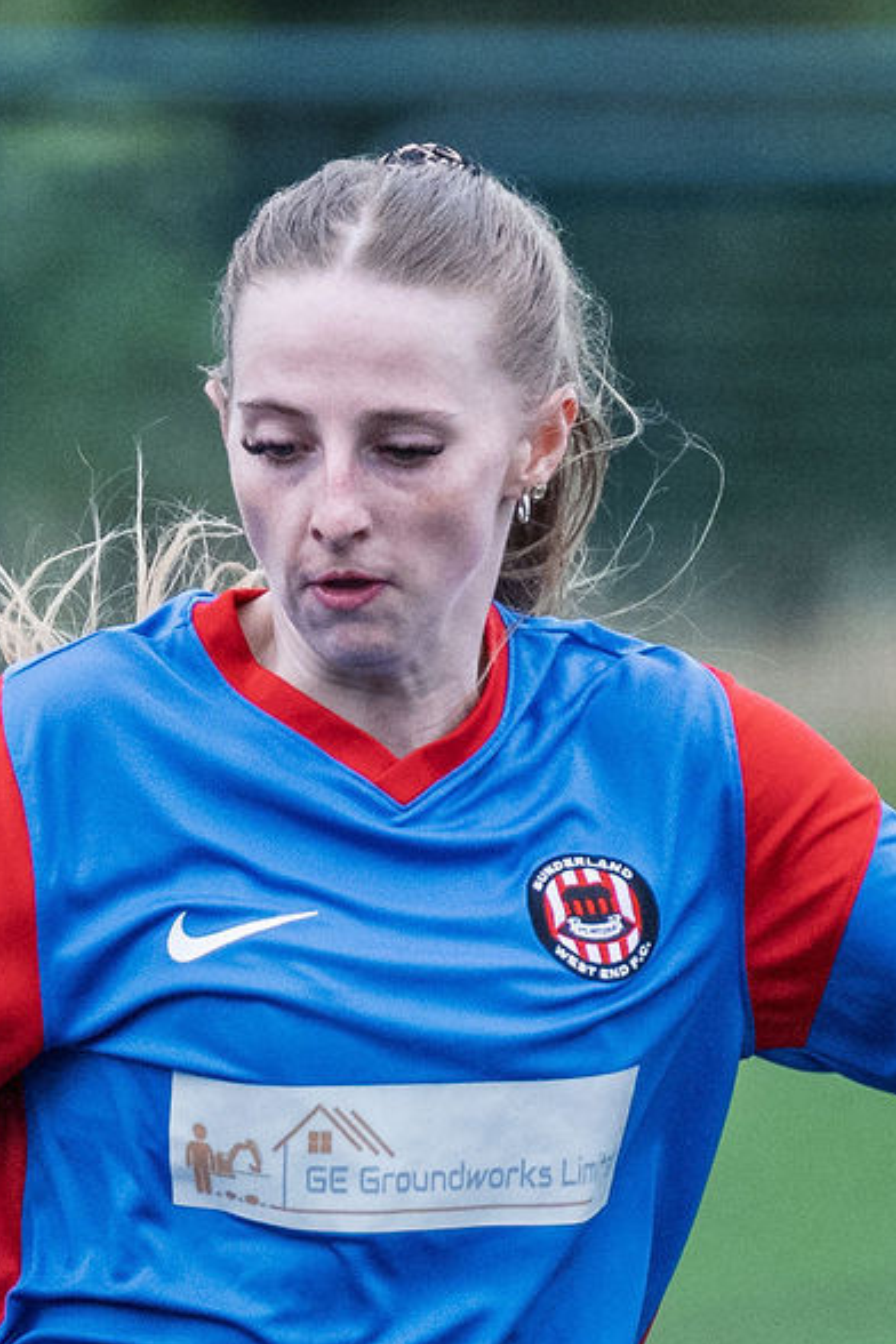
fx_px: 84777
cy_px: 1169
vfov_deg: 0.9
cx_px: 168
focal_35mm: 2271
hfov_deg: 0.6
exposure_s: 1/1600
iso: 1400
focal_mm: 400
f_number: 5.6
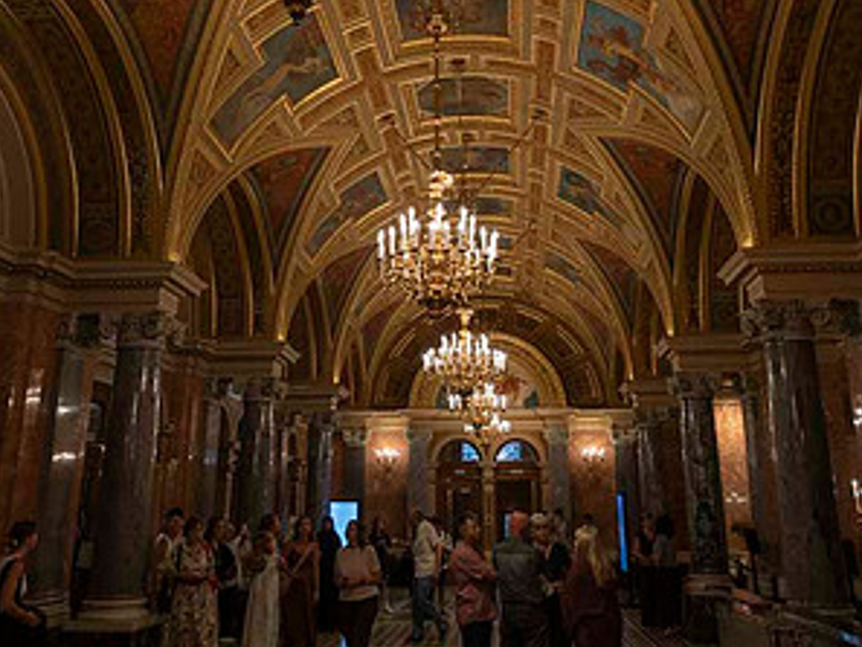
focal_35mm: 35
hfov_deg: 52.6
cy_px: 255
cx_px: 430
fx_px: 872
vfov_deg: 40.5
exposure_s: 1/50
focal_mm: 24
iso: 450
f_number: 4
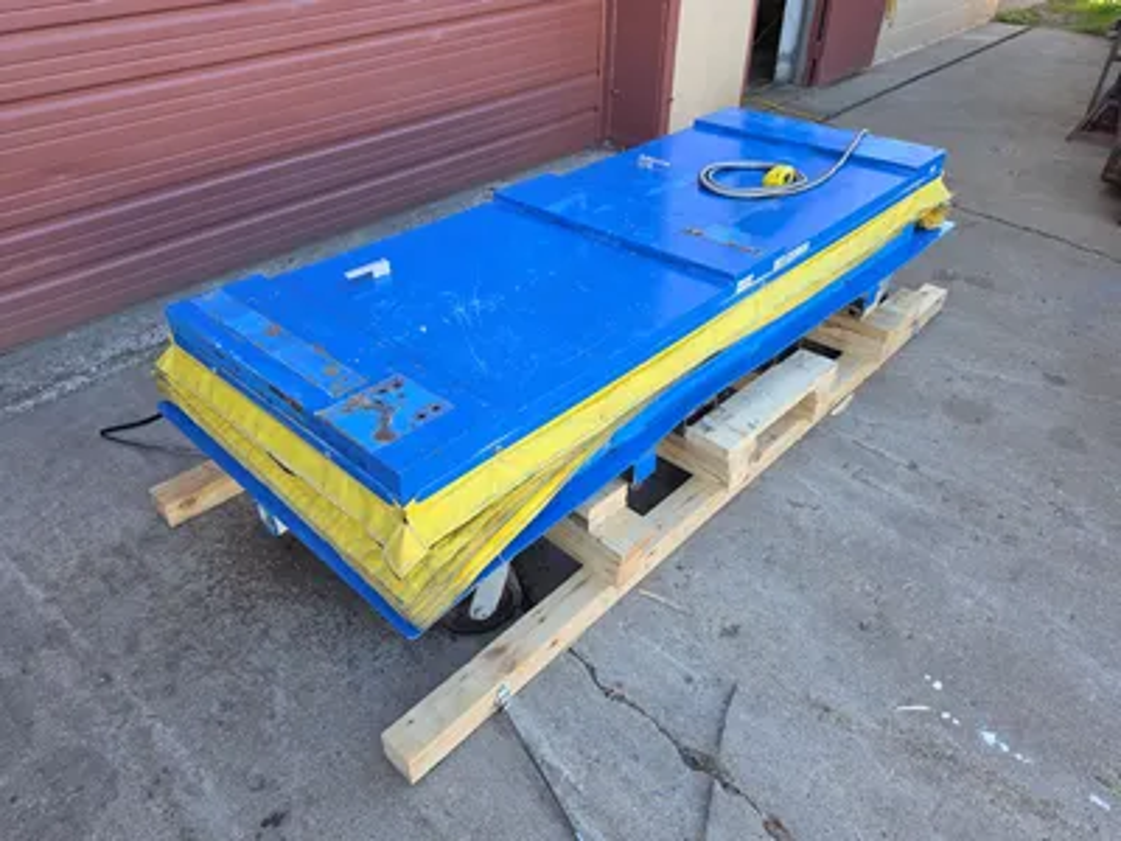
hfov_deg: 73.9
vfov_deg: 58.9
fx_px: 745
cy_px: 420
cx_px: 560
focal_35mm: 23
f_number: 1.4
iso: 25
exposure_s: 1/180
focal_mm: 6.5
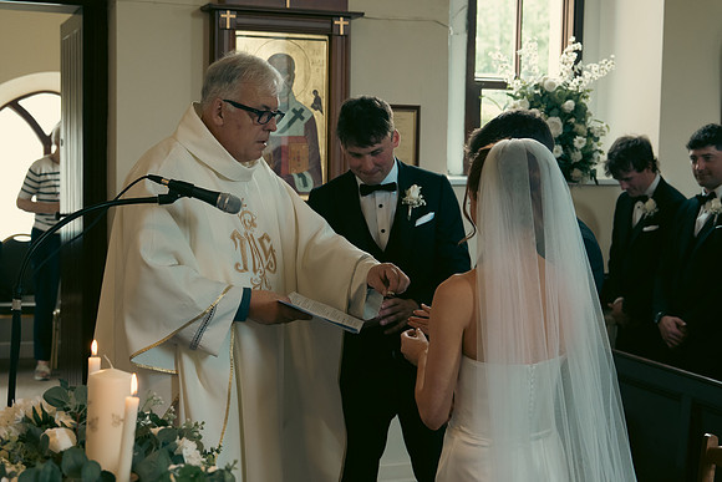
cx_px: 361
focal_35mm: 58
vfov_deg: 23.4
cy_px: 241
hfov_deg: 34.5
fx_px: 1163
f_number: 3.5
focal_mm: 39
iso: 1250
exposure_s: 1/200
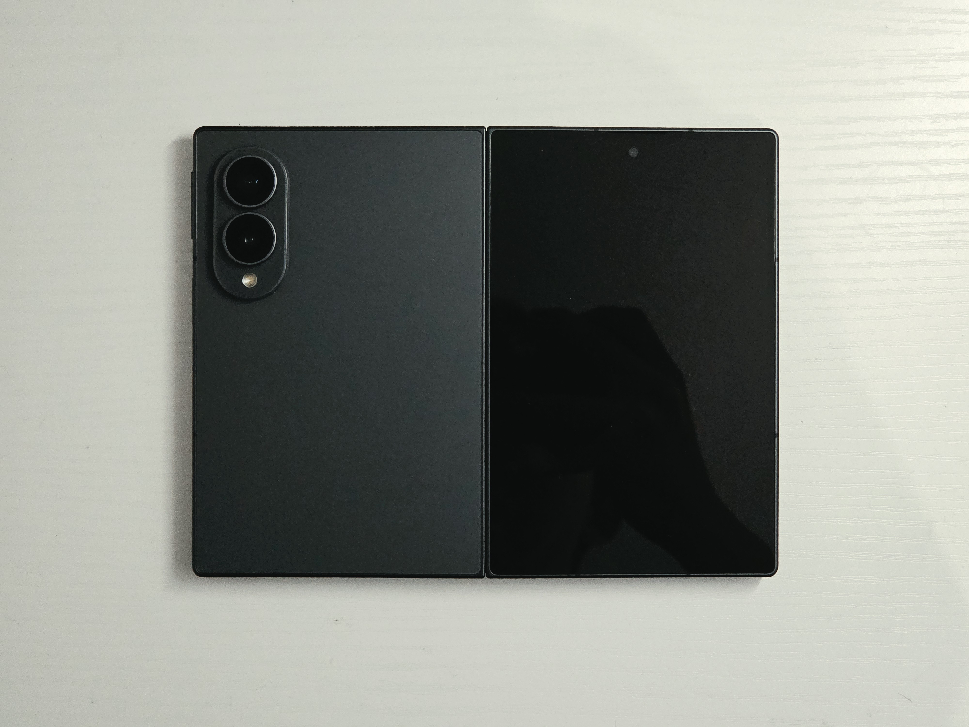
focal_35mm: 69
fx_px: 1932
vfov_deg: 21.3
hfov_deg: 28.2
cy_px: 364
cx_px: 484
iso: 400
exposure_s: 1/120
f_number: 2.4
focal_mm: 7
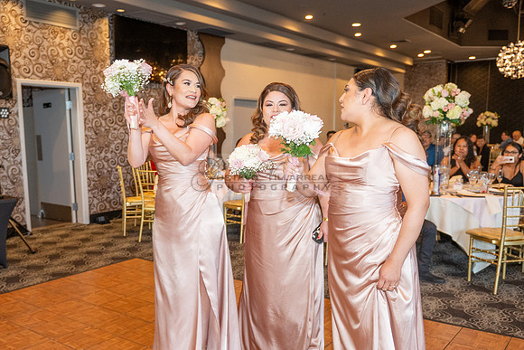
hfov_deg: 54.4
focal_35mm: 35
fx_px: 508
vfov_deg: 37.8
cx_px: 231
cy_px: 211
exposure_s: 1/200
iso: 1000
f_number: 2.8
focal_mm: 24
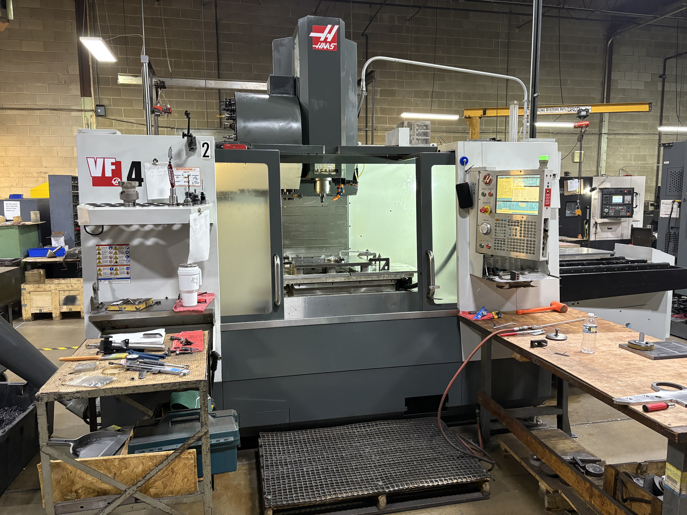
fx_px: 516
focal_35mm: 26
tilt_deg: -7.2
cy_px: 258
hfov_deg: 67.3
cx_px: 344
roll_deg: +0.4
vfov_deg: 53.1
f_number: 1.6
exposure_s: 1/60
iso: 320
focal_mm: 5.96
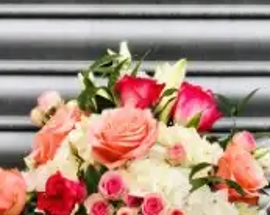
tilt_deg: -5.6
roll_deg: +0.1
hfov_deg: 13.7
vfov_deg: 10.5
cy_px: 347
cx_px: 175
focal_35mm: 141
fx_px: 1125
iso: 40
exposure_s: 1/50
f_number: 2.4
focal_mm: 6
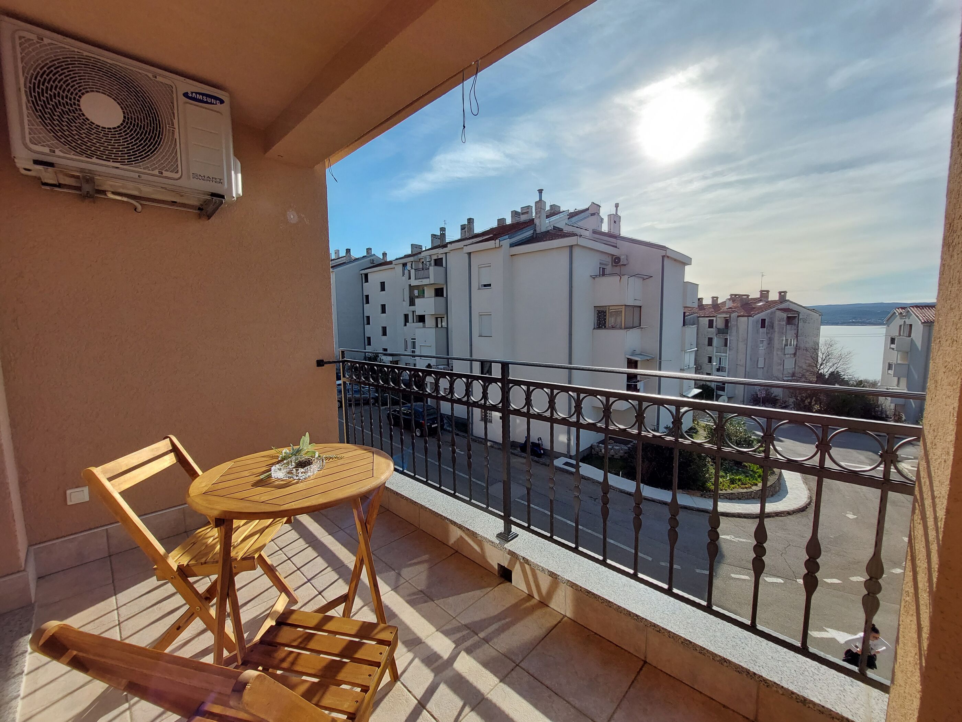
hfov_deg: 106.2
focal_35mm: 13
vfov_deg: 89.9
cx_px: 481
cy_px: 361
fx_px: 361
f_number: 2.2
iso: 50
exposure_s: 1/1330
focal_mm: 1.74
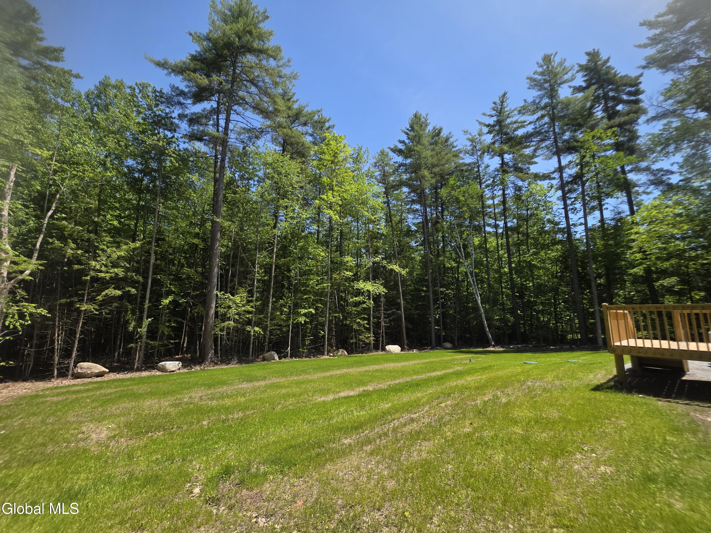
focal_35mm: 13
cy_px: 266
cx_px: 356
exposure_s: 1/1343
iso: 40
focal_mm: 2.2
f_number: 1.9
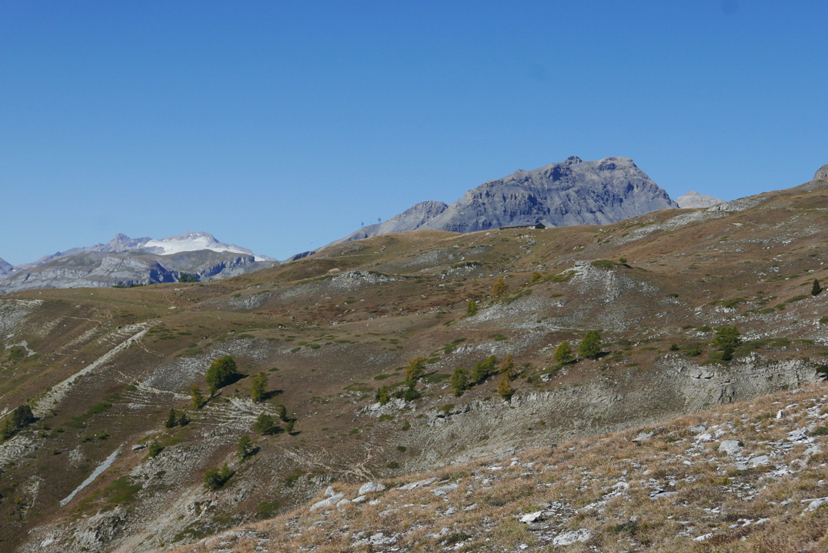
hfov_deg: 29.2
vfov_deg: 19.8
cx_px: 434
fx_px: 1588
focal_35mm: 69
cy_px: 281
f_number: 5.6
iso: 200
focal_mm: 28.2
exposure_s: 1/1300
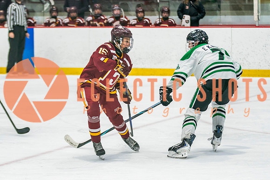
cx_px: 111
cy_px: 106
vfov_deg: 7.1
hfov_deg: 10.7
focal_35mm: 192
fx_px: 1442
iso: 800
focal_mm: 102
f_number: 2.8
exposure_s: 1/640
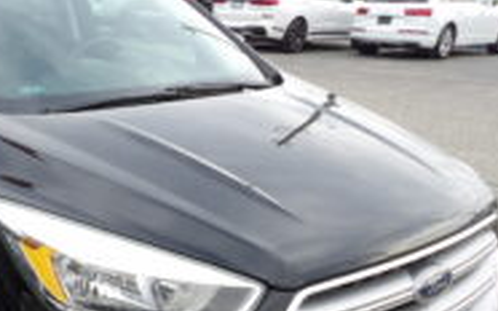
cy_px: 261
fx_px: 651
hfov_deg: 39.8
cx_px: 86
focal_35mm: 48
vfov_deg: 26.2
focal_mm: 4.3
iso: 100
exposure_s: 1/210
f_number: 3.2
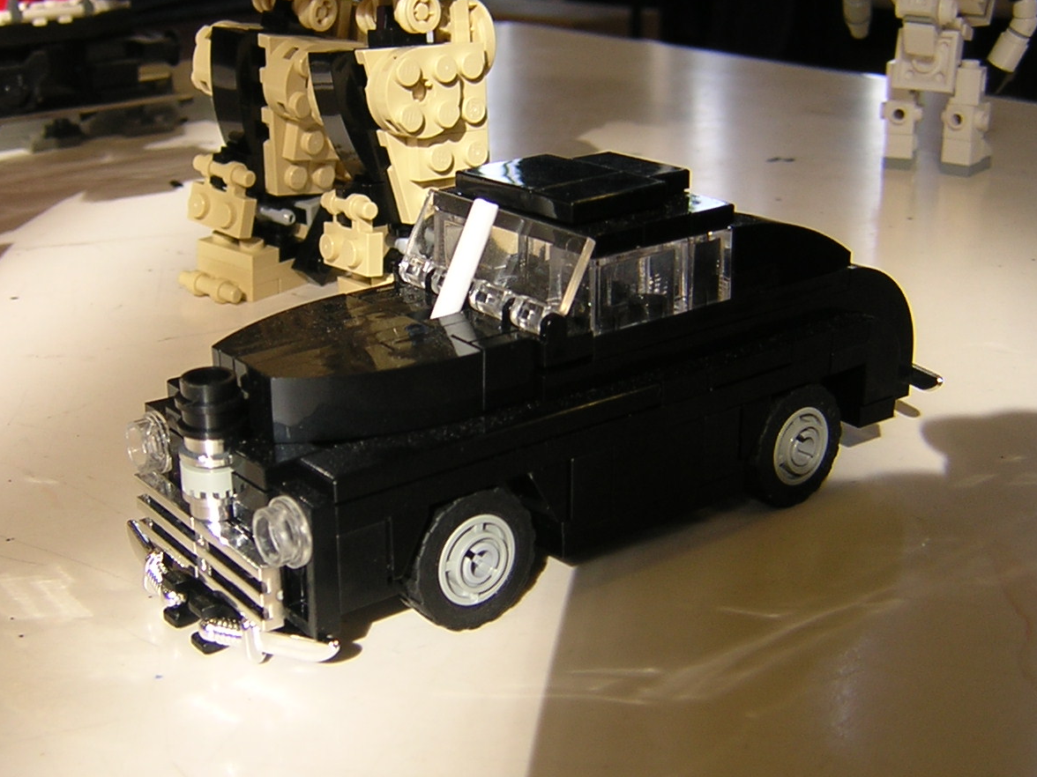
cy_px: 340
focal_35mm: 49
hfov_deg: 38.8
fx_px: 1468
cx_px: 434
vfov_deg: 29.6
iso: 100
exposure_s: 1/126
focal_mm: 4.7
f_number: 2.6
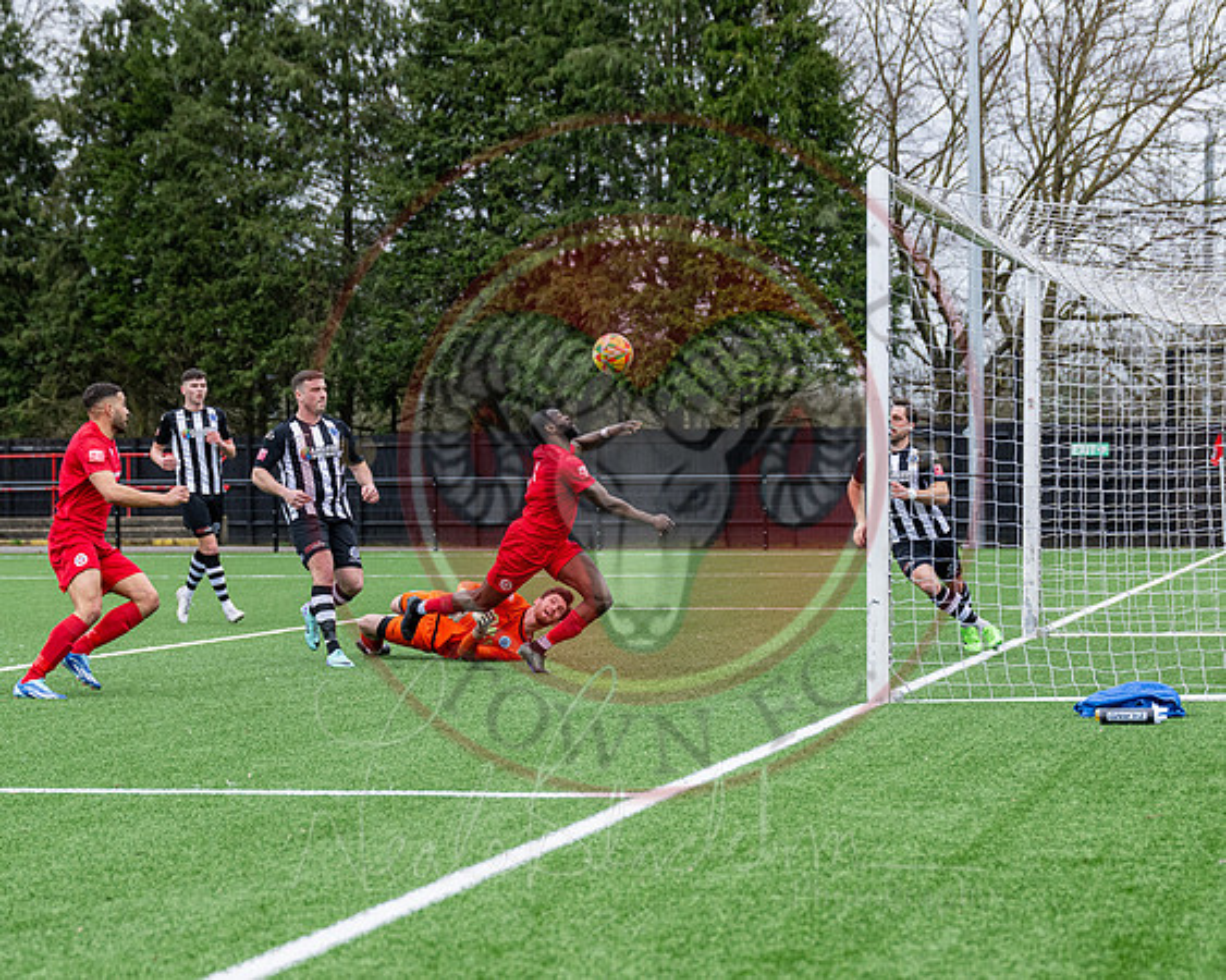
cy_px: 600
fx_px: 3808
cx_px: 575
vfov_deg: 14.7
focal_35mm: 105
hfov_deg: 18.3
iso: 800
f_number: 4
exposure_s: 1/1600
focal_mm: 75
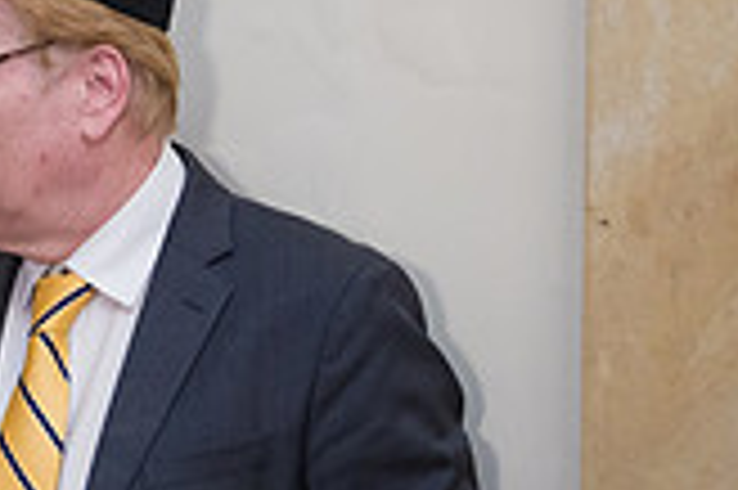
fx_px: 2888
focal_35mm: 141
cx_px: -546
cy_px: 349
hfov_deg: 13.3
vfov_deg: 9.7
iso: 1600
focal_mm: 38
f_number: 3.2
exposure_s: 1/200
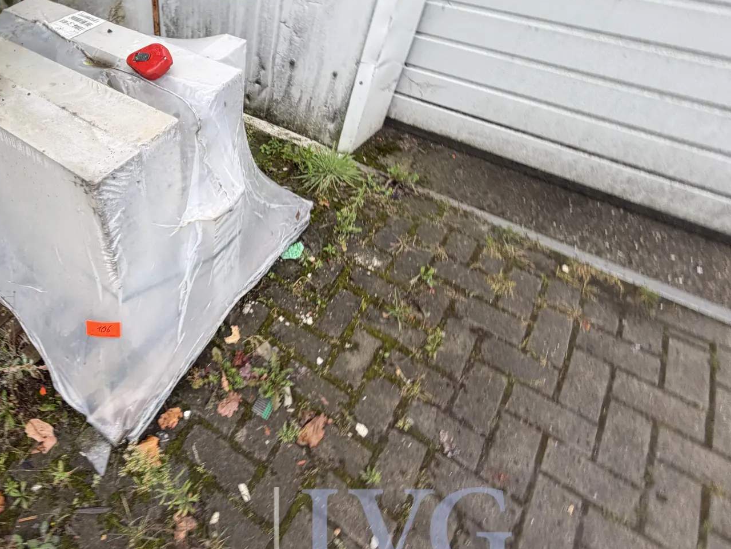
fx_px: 443
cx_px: 183
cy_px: 243
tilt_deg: -53.1
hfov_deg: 73.5
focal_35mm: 21
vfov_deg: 63.3
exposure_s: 1/121
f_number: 2.2
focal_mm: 2.22
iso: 50
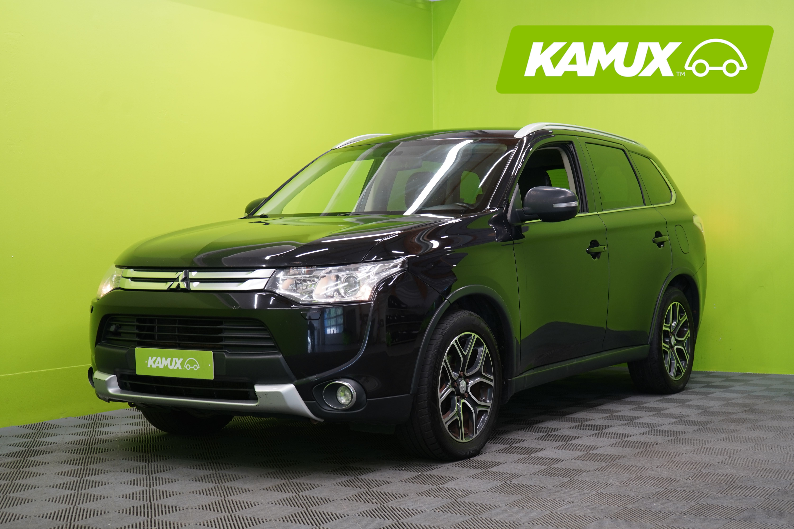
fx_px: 1169
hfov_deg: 37.5
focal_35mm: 53
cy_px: 264
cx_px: 397
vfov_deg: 25.5
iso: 400
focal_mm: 53
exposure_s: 1/30
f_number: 5
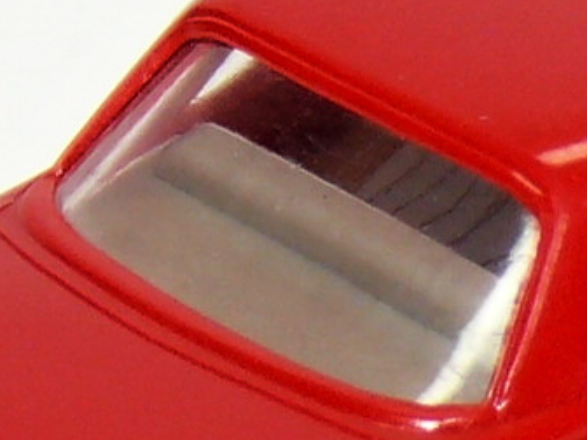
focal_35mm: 643
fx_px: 10904
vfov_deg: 2.3
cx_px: 798
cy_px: 262
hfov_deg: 3.1
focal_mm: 16.1
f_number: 4
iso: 100
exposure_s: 1/30
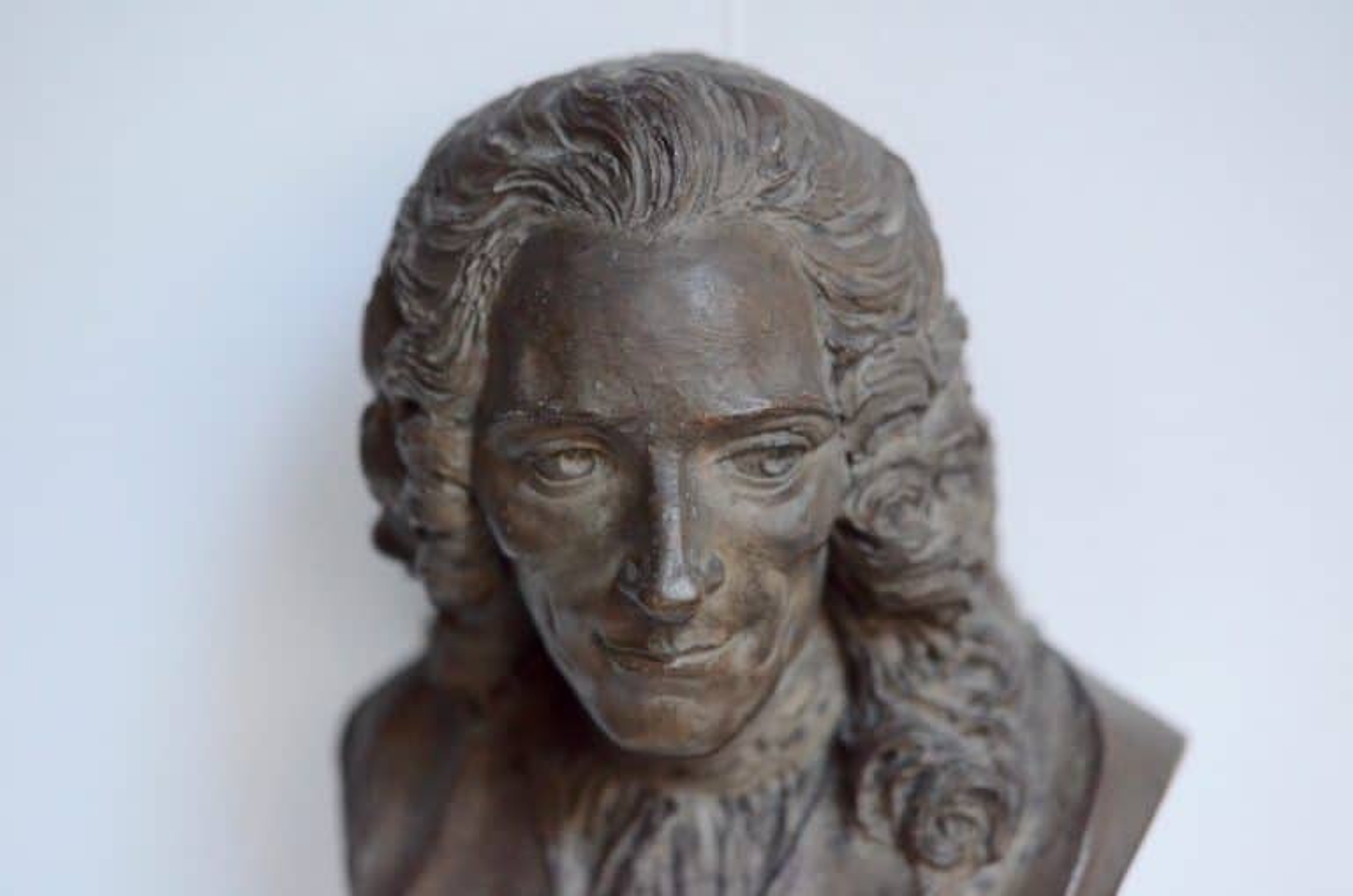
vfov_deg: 15.1
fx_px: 3376
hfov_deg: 22.7
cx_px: 676
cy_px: 448
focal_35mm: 90
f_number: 3.5
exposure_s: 1/200
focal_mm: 60
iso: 4000
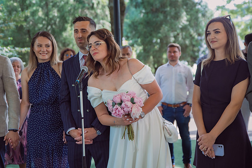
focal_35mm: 60
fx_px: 419
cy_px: 71
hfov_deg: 33.5
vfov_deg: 22.7
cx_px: 122
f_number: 2.8
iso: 500
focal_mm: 52
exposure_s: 1/320
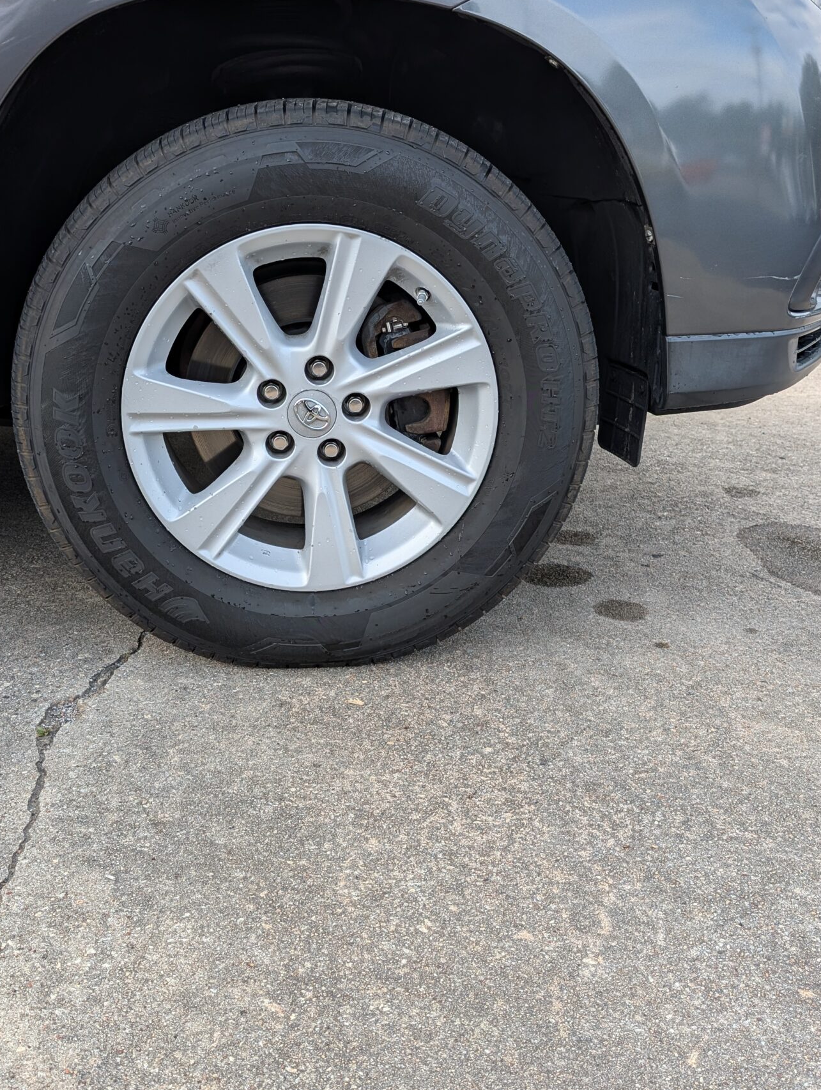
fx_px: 1136
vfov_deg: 51.3
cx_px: 335
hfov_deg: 39.6
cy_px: 517
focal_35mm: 36
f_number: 1.68
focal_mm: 6.9
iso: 19
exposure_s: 1/197
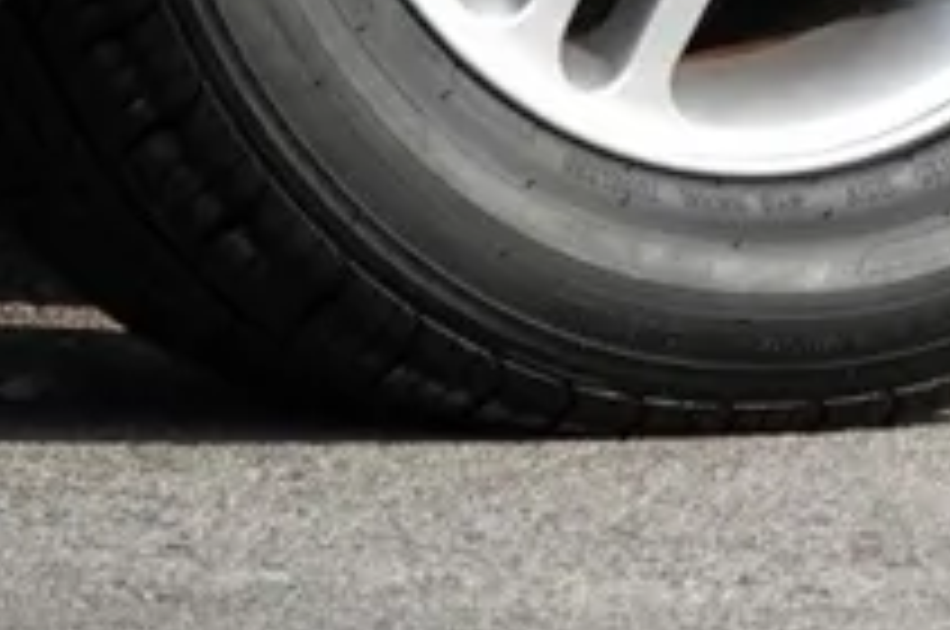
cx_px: 2064
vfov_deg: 0.7
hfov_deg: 1.1
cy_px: -742
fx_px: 50167
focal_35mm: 1904
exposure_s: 1/500
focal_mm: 120.91
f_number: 4
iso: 100
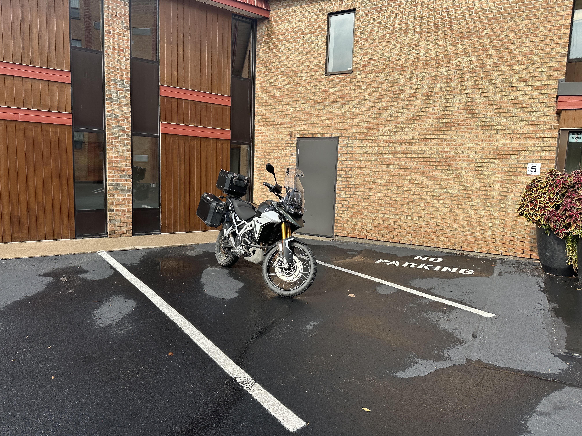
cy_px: 218
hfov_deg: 71.6
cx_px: 291
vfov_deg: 56.8
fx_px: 404
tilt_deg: -5.7
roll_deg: -3.1
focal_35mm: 24
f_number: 1.78
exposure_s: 1/2660
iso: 80
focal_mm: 6.86
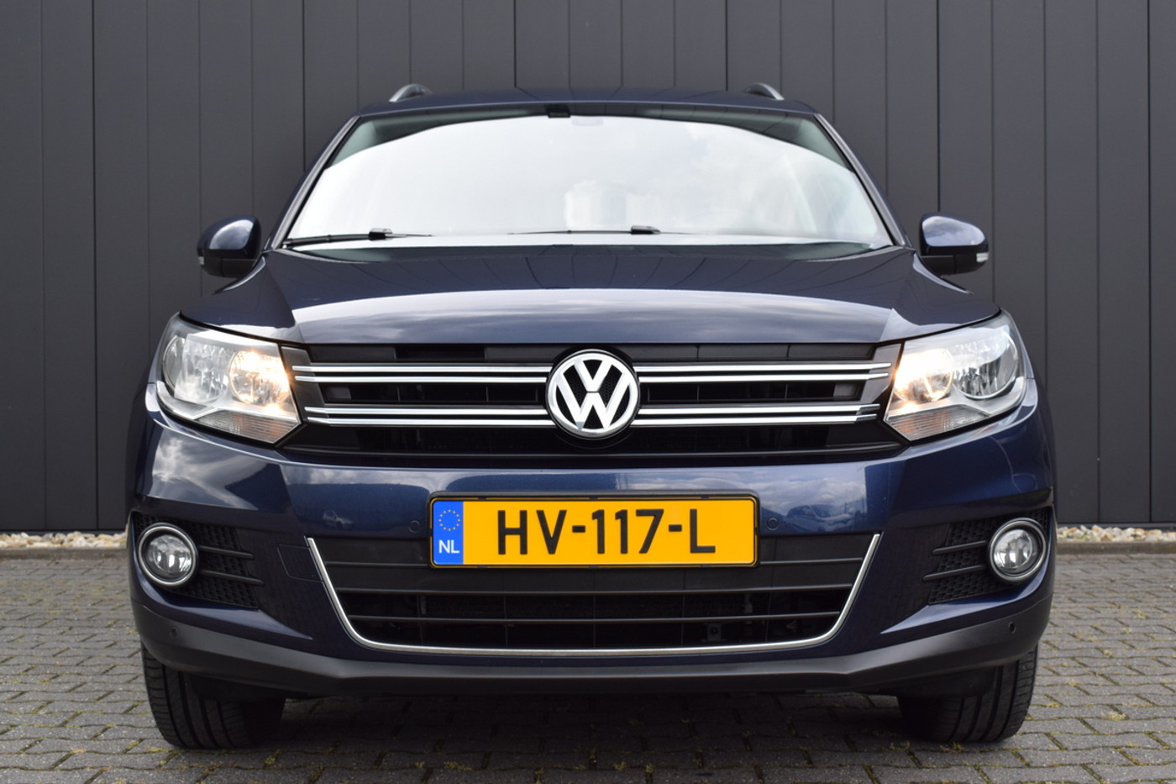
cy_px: 392
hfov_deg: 38.9
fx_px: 1666
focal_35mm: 51
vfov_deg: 26.5
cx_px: 588
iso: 360
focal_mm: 34
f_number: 8
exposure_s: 1/250
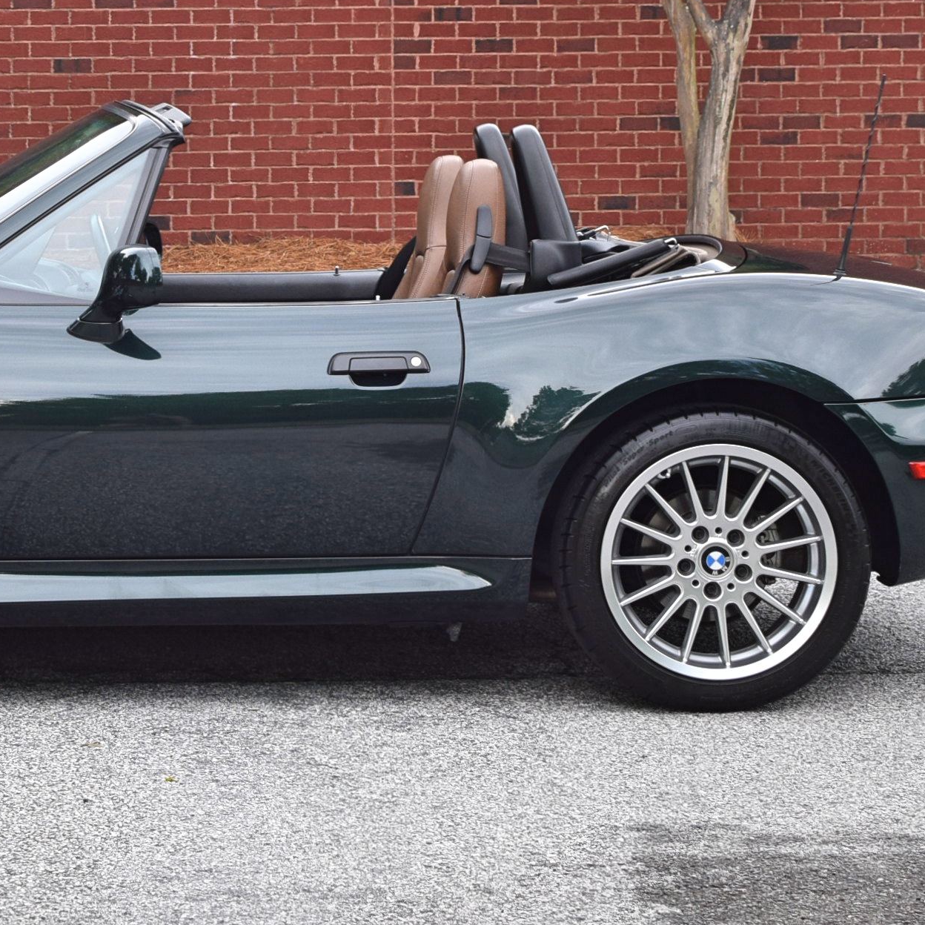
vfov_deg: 16.3
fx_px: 3235
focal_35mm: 107
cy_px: 387
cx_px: 116
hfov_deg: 16.1
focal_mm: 35
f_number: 8
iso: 400
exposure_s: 1/250
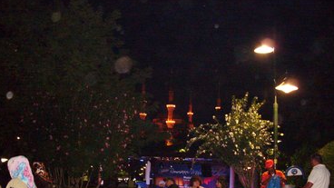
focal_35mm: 45
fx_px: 399
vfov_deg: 26.3
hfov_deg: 45.5
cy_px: 132
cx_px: 162
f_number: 2.8
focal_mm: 6.3
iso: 240
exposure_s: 1/45
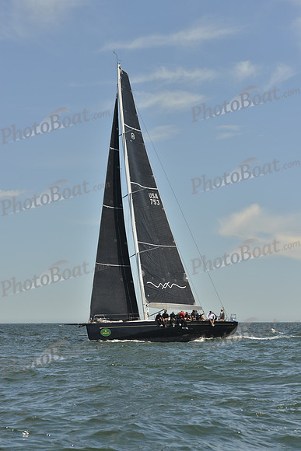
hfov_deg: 14.9
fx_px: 1153
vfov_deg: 22.1
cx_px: 150
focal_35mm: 92
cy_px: 226
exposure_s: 1/1600
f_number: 8
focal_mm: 92
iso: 280
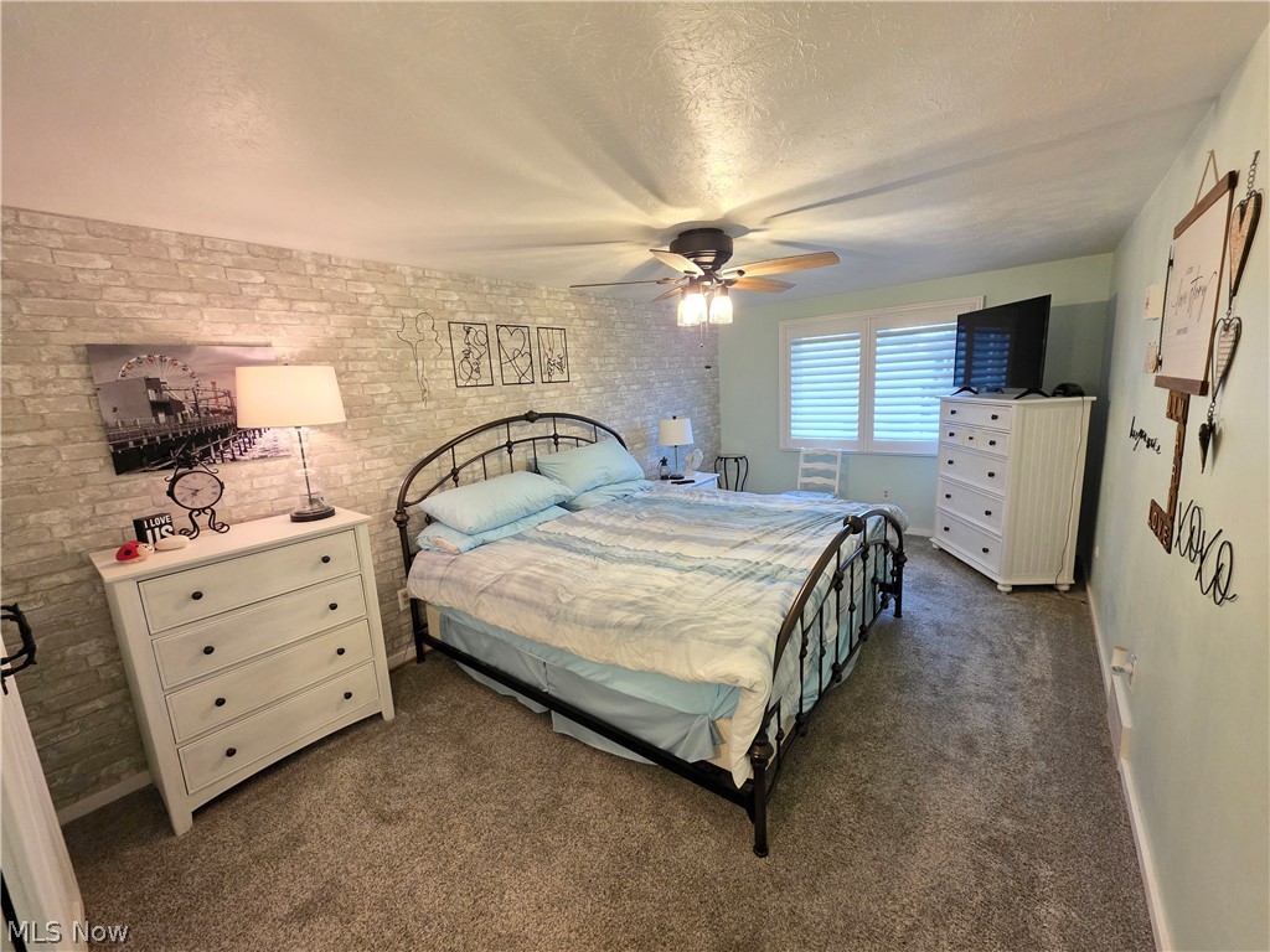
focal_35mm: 13
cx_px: 635
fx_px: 477
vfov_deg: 89.9
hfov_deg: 106.2
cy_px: 476
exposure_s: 1/60
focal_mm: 2.2
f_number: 1.9
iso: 640
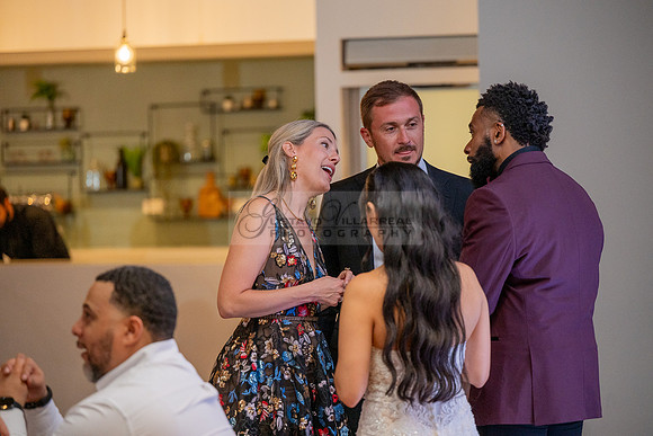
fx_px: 2177
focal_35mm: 120
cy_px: 218
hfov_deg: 17.1
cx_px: 326
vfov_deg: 11.4
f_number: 2.8
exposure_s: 1/320
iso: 1600
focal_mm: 120
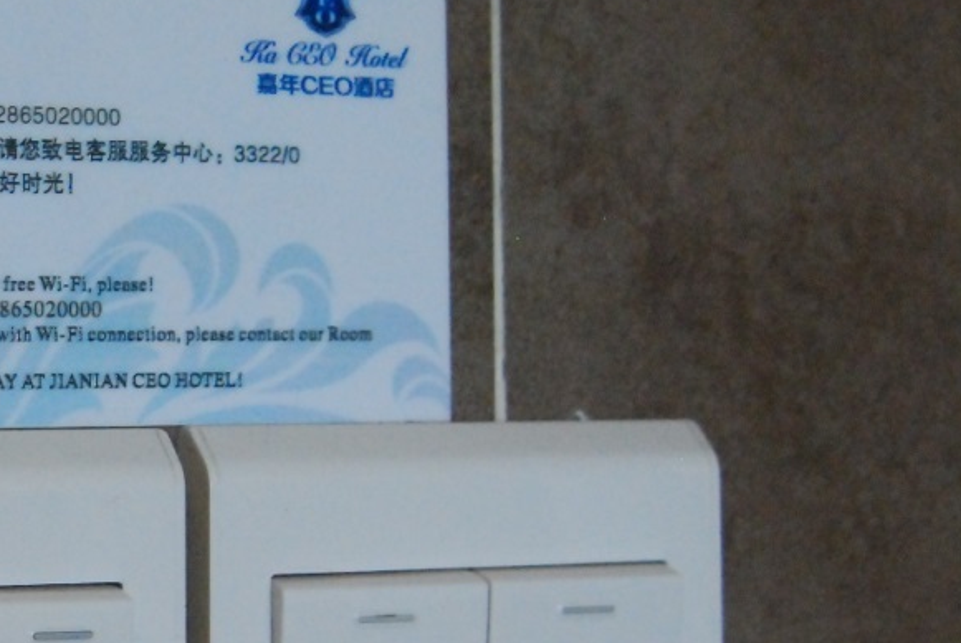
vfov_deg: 11.4
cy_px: 416
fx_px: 3207
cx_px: -72
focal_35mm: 120
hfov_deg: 16.6
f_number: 4.5
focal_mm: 30
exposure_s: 1/100
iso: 1600
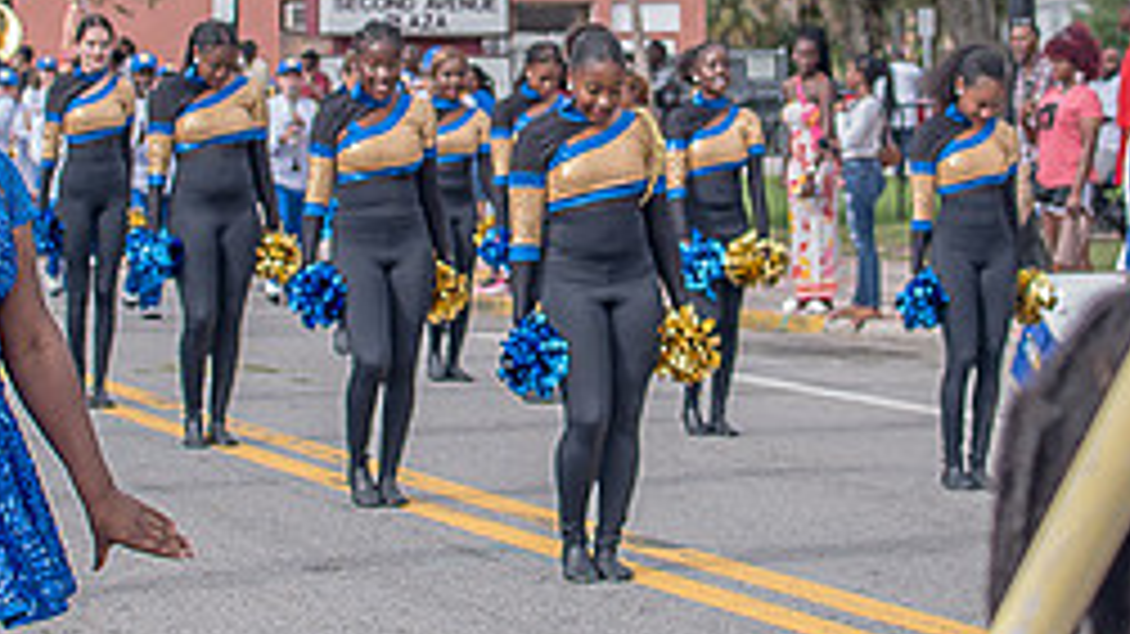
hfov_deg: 17.0
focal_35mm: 126
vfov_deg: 9.6
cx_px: 581
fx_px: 3774
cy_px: 52
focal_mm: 35
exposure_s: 1/500
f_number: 4
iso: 100
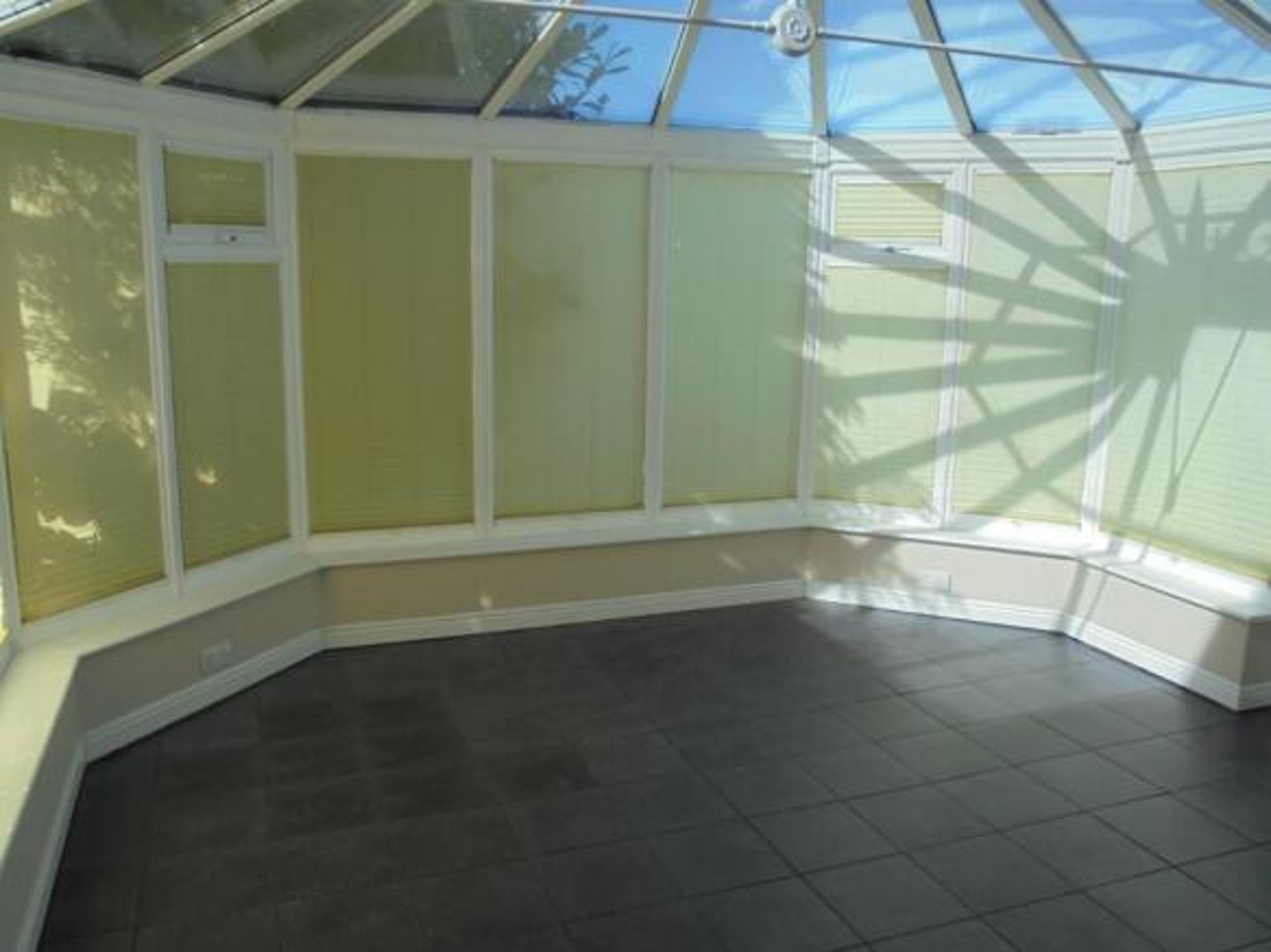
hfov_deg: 61.7
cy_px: 476
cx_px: 636
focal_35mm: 29
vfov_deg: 48.2
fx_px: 1065
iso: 100
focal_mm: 5.3
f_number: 3.7
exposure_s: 1/320
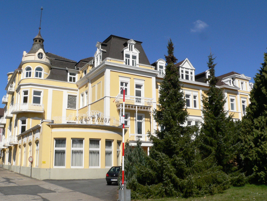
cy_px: 100
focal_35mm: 36
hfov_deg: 51.4
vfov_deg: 39.7
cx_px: 134
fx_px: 278
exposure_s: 1/1000
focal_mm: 6
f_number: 8
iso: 200
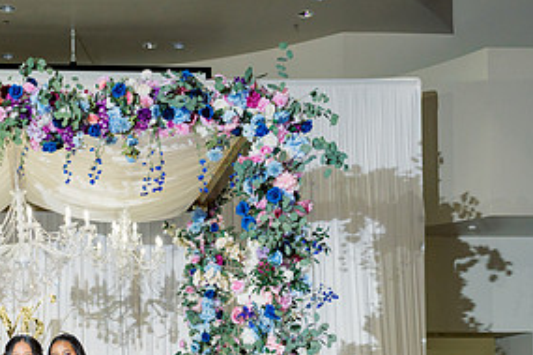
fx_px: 1066
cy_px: 341
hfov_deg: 27.1
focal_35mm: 72
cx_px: 58
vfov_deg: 18.5
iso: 500
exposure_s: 1/250
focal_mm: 34
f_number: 2.8
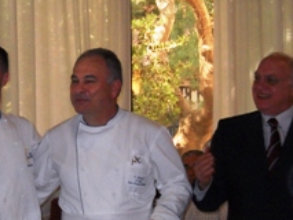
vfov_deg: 9.2
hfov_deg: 12.1
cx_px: 44
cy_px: 128
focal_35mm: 162
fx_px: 1372
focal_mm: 12.71
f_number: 4.4
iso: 400
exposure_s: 1/60
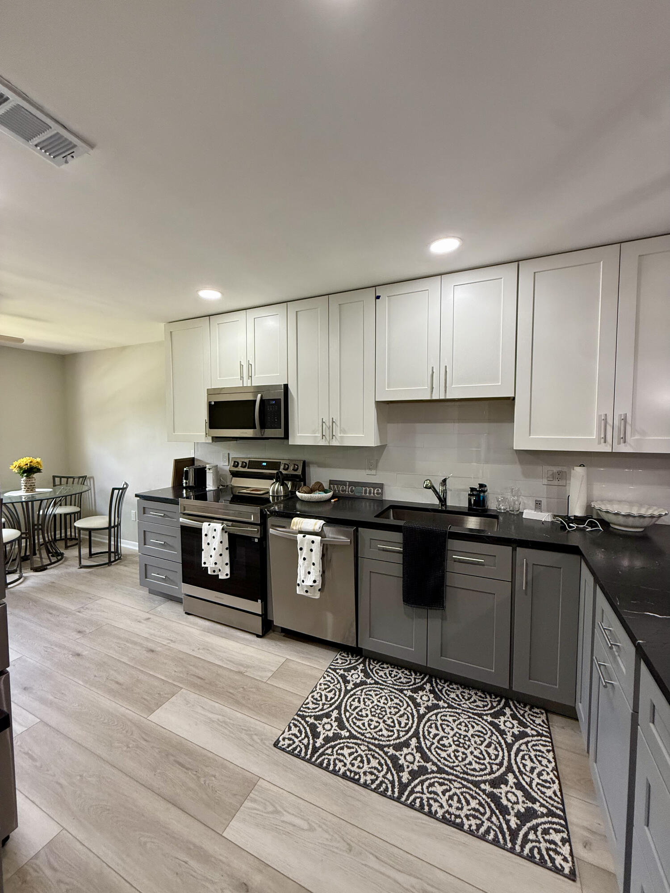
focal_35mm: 14
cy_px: 446
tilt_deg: -1.5
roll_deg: +0.4
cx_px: 335
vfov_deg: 102.1
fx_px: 361
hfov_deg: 85.7
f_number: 2.2
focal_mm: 2.22
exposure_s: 1/120
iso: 200
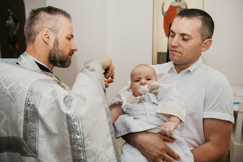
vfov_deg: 42.3
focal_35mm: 31
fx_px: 209
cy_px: 81
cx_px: 122
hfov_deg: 60.3
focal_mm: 30
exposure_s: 1/160
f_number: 4
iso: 100
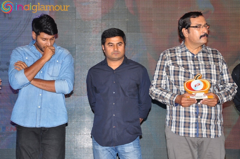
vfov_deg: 15.7
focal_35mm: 87
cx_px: 120
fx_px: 579
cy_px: 80
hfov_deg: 23.4
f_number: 6.3
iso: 400
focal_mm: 58
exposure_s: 1/125
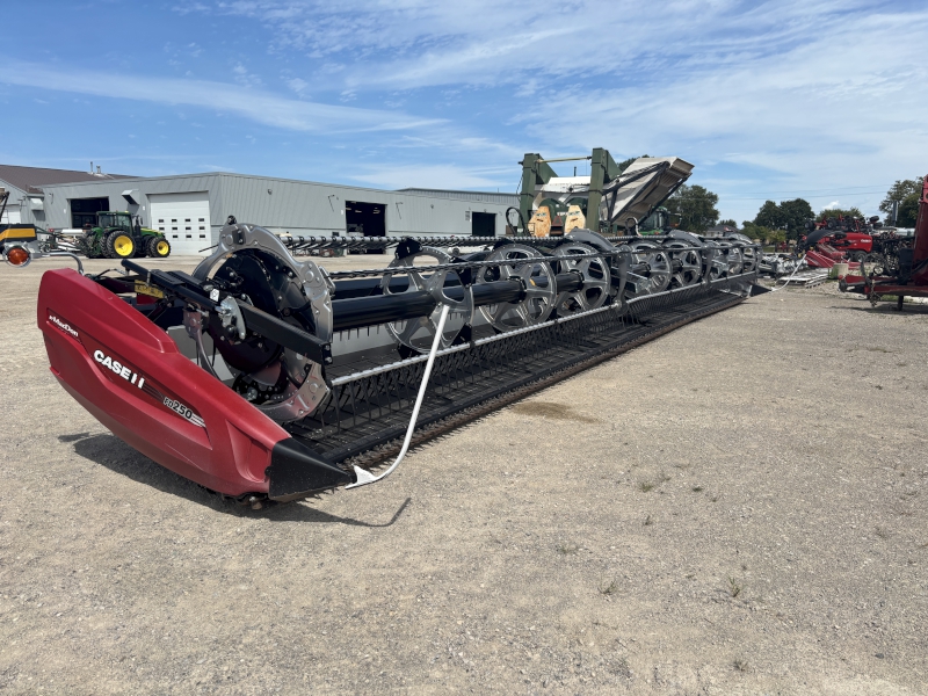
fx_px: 697
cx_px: 464
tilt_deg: -8.7
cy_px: 348
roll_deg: +0.5
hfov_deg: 67.3
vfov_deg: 53.1
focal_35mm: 26
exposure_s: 1/3413
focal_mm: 5.96
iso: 50
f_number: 1.6
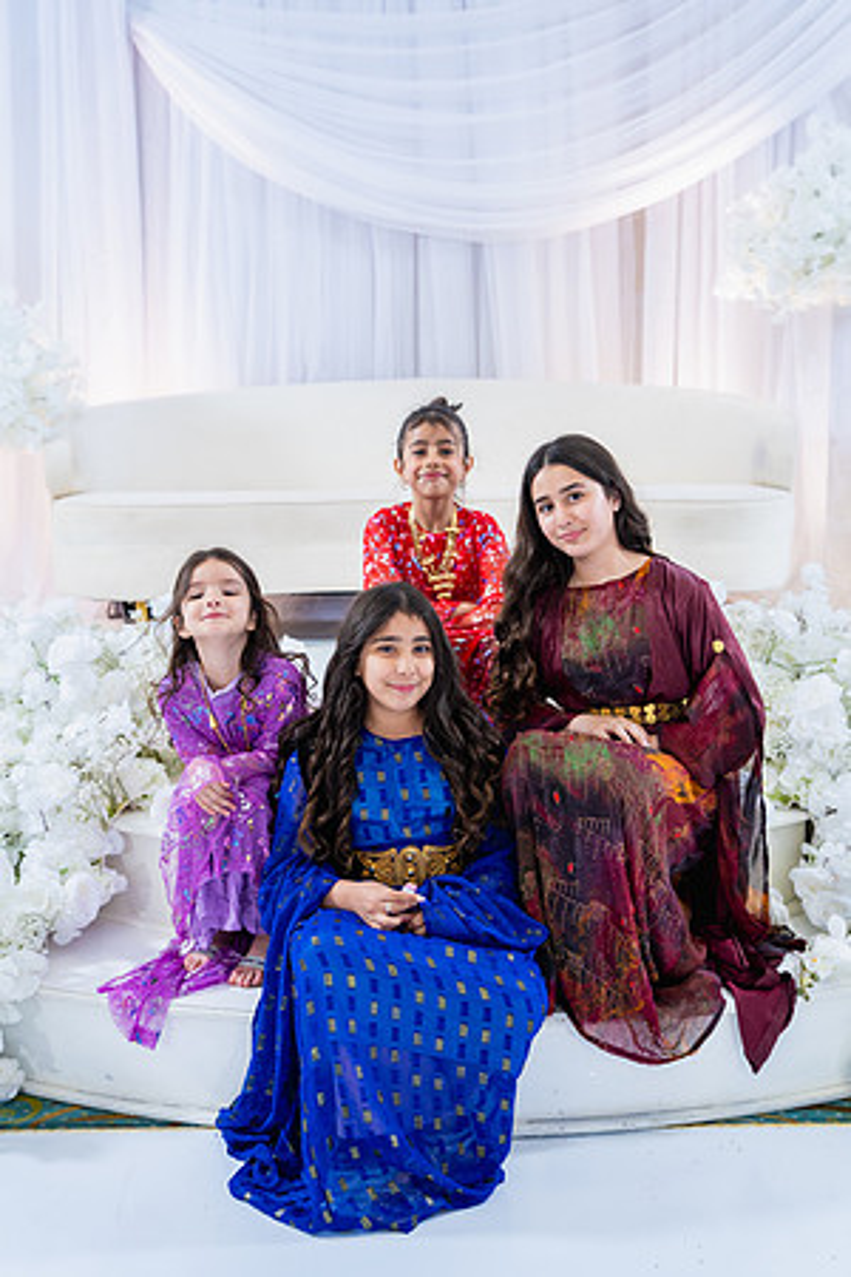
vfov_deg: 46.4
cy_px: 638
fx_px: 1489
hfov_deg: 31.9
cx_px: 426
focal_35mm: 42
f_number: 3.2
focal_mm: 42
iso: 800
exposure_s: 1/160
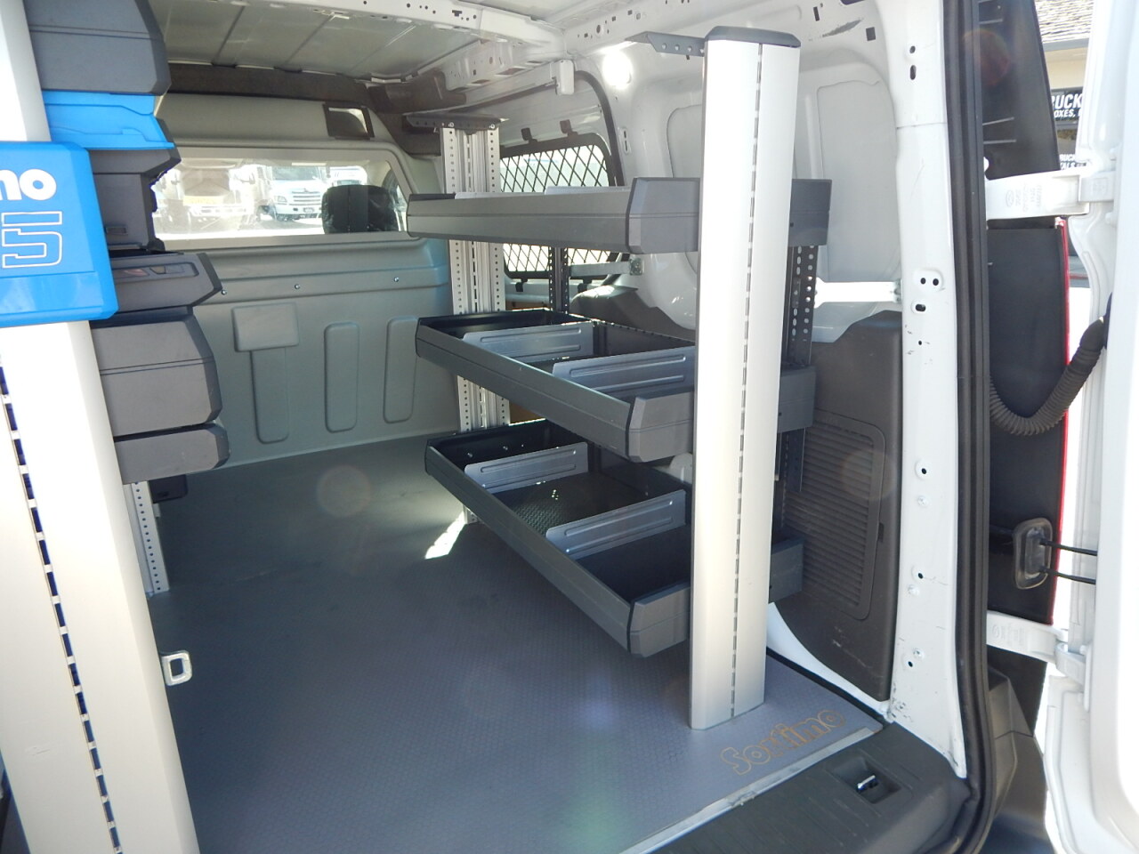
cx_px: 570
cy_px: 427
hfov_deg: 76.4
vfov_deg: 61.1
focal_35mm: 22
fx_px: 724
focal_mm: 4
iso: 125
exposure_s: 1/200
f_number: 3
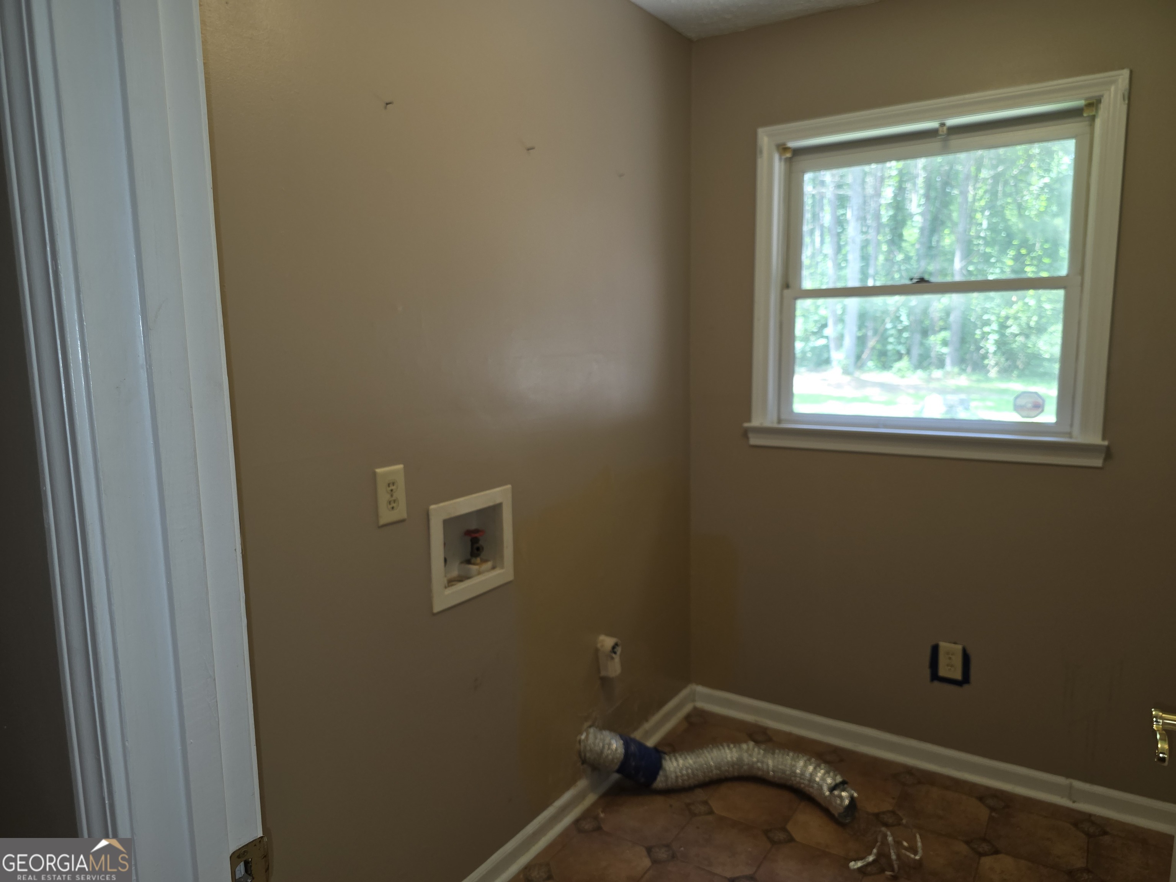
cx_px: 588
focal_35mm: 23
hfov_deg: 73.9
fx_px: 781
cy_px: 441
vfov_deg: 58.9
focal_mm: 6.3
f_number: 1.7
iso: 50
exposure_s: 1/60
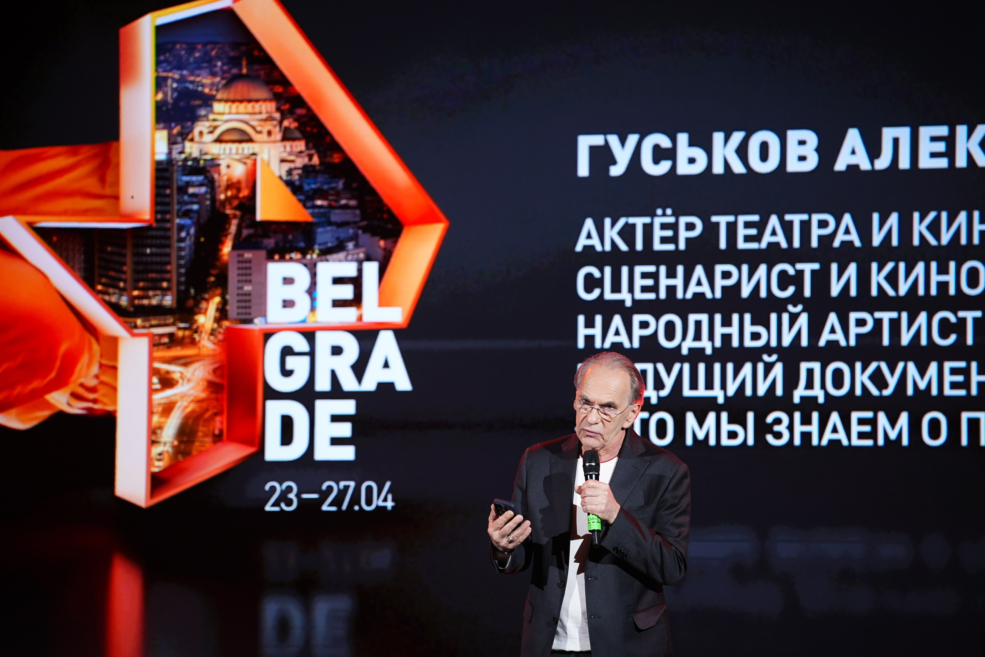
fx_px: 4323
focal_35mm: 158
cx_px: 492
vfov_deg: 8.7
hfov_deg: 13.0
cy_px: 328
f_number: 2.8
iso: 640
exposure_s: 1/320
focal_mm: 158
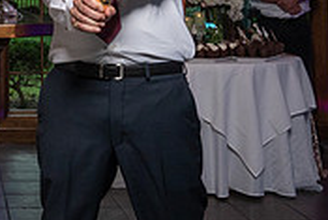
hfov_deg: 21.7
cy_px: -133
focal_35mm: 88
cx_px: -51
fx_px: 802
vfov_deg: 14.3
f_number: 5.6
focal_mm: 26
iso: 2000
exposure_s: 1/200
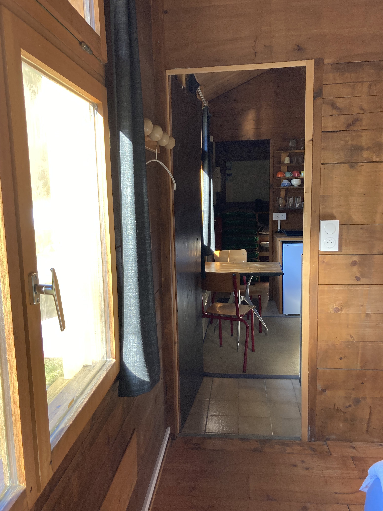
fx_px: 413
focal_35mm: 28
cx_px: 192
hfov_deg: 49.7
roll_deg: +1.0
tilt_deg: -8.1
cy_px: 256
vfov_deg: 63.4
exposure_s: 1/107
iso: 80
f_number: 1.8
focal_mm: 3.99
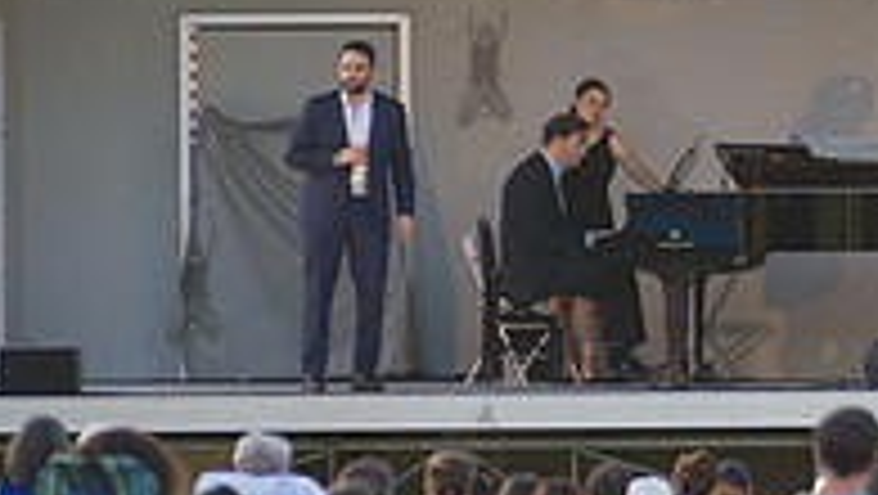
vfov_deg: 2.0
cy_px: 263
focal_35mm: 623
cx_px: 1063
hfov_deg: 3.5
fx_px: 14514
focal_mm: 200
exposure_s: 1/800
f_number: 3.5
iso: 500
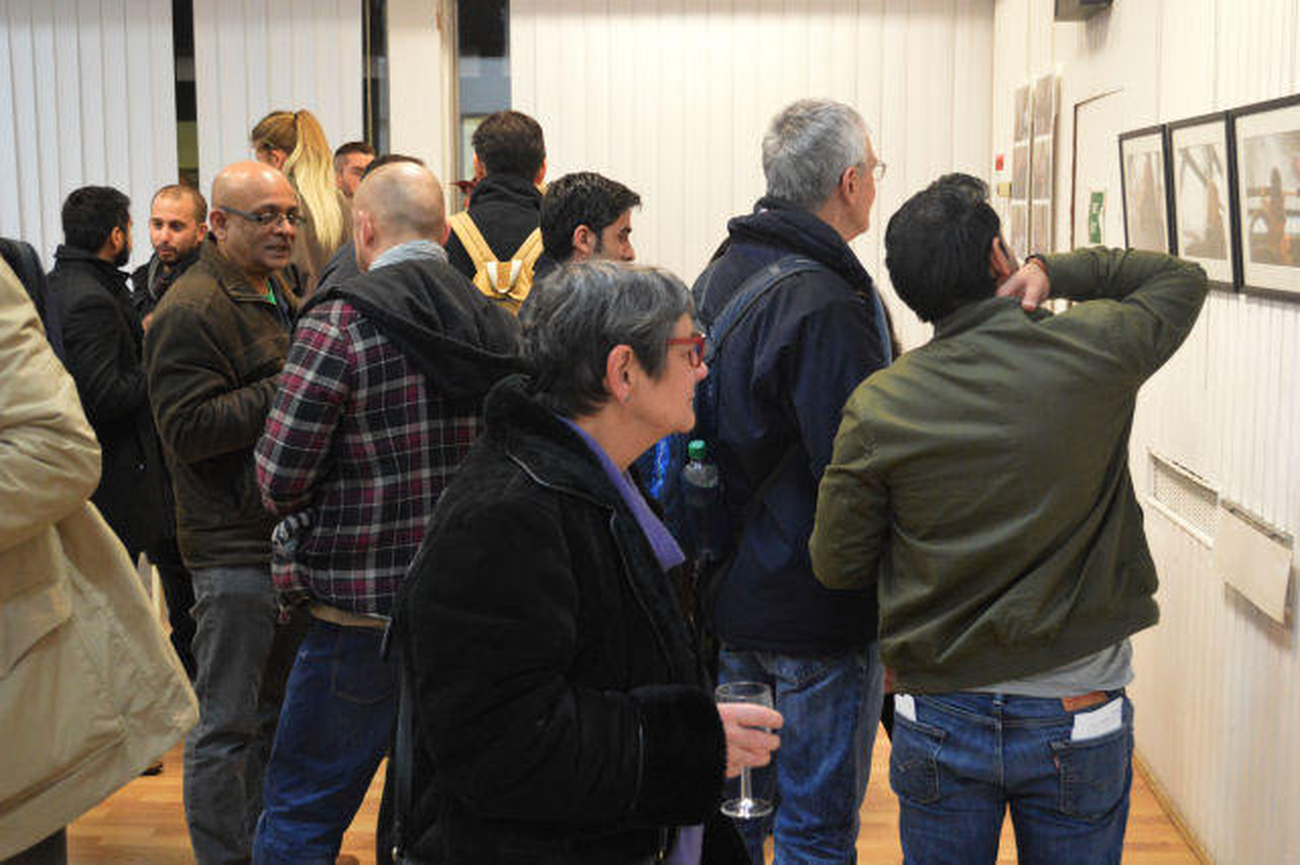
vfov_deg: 29.8
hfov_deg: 43.6
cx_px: 650
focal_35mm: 45
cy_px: 432
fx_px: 1624
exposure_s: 1/40
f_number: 4.5
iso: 3200
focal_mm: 30
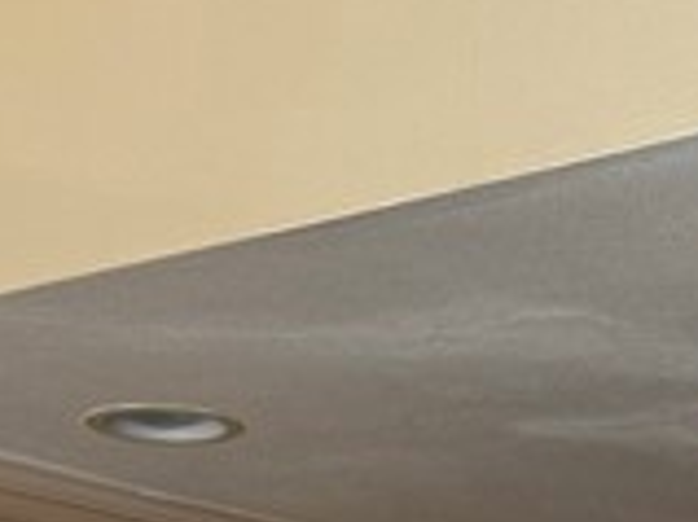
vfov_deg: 8.8
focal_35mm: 155
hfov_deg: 12.7
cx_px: 623
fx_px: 3123
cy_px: 1162
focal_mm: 6.76
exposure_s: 1/166
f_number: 1.78
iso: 64
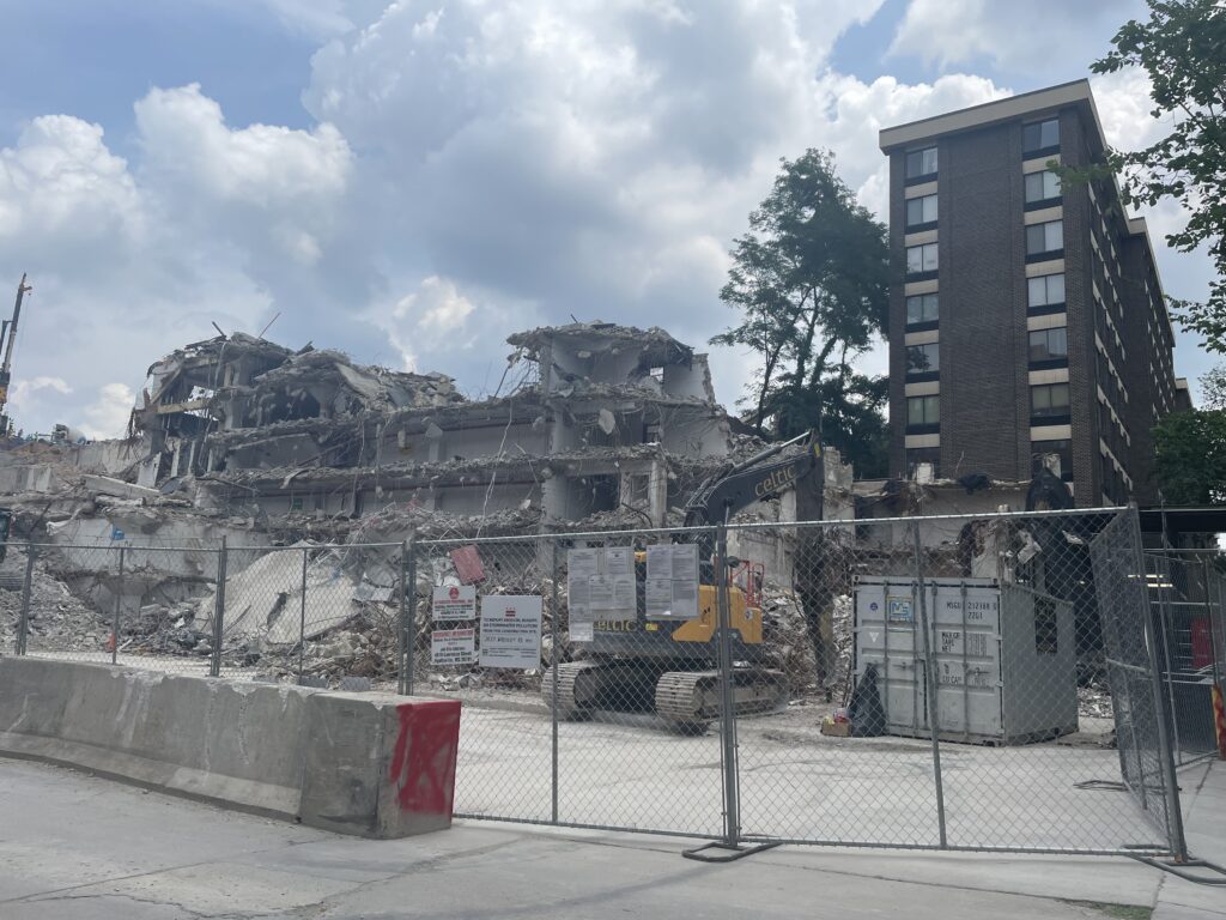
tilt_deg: +11.3
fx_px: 921
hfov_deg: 67.3
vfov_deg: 53.1
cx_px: 613
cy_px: 460
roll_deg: -3.5
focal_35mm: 26
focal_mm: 4.2
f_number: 1.6
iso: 32
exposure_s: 1/4831
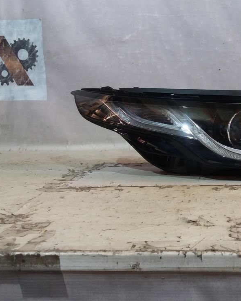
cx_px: 195
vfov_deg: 49.1
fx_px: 330
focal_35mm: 37
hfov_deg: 38.5
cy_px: 151
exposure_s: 1/33
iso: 125
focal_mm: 3.7
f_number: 1.9
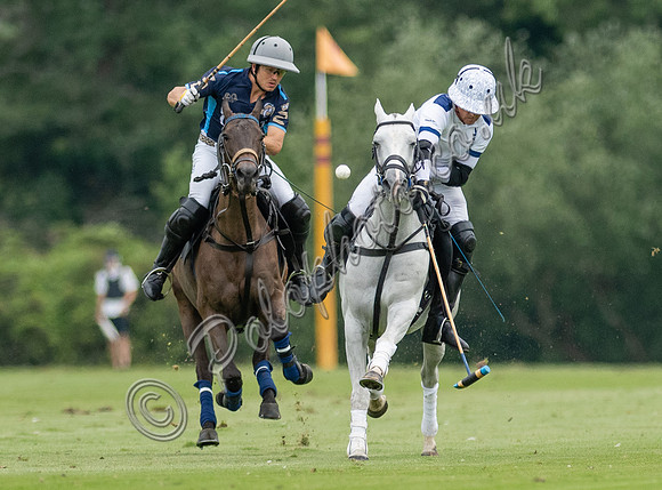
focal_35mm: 1045
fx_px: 19881
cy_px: 475
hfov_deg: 1.9
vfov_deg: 1.4
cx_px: 449
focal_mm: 300
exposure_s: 1/6400
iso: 640
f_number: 2.8
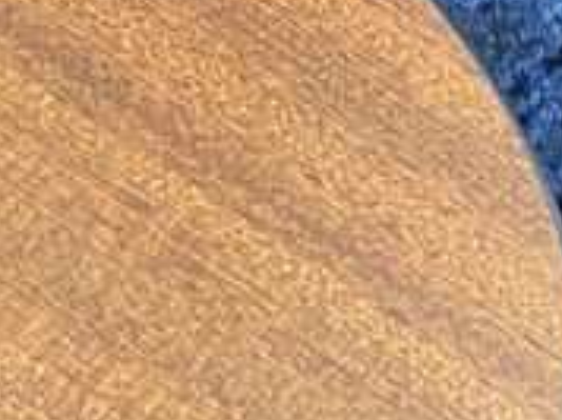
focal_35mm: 374
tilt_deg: -70.3
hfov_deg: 5.0
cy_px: 508
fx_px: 6064
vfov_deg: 4.0
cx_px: -1320
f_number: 1.6
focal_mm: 5.96
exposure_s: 1/40
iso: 160
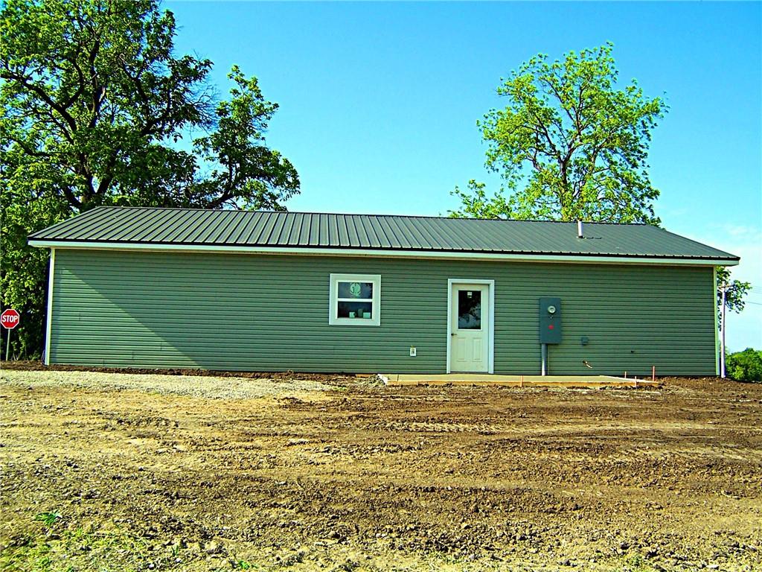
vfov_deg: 42.9
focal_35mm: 33
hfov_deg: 55.4
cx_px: 381
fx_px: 726
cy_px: 286
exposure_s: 1/750
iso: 80
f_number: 3.4
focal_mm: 5.5
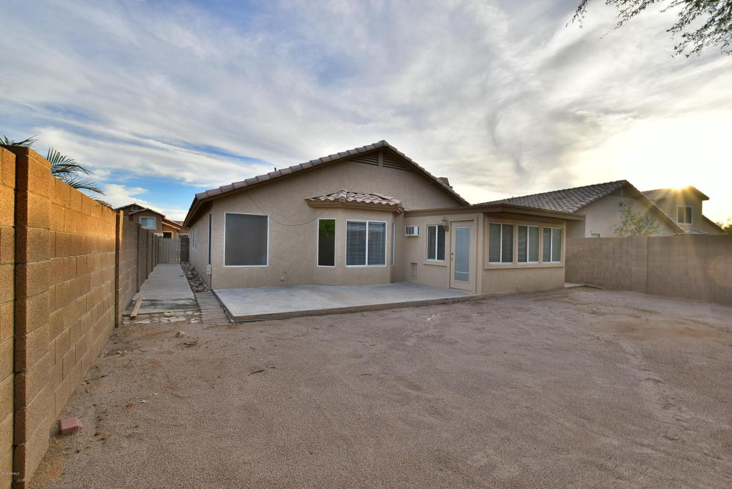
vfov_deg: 77.4
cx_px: 366
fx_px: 305
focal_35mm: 15
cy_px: 244
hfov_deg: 100.4
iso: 100
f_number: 8
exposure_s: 1/100
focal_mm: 10
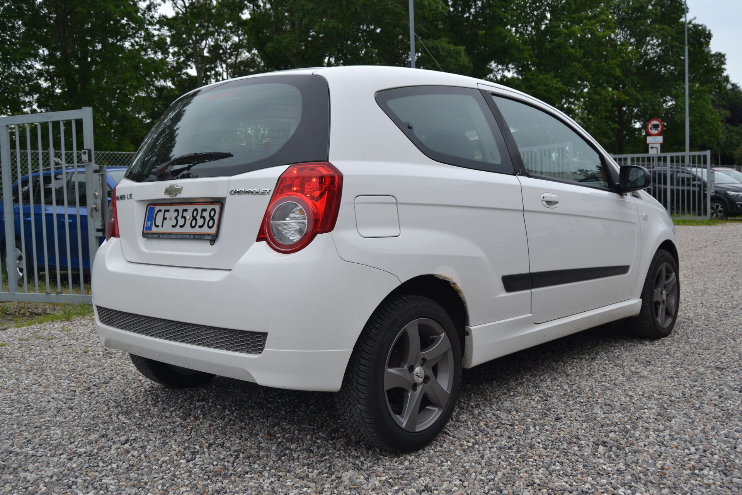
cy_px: 248
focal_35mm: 33
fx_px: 680
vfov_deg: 40.0
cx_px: 371
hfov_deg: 57.2
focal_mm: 22
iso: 100
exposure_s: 1/125
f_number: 5.6
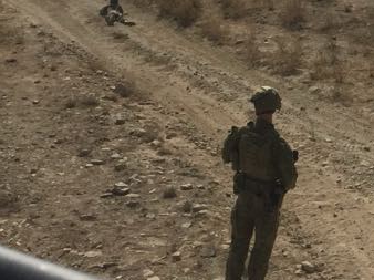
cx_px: 344
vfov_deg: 13.3
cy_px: -176
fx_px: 1112
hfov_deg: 18.7
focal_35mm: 103
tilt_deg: -1.3
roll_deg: -6.3
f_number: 2.2
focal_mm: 4.15
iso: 32
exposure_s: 1/4950
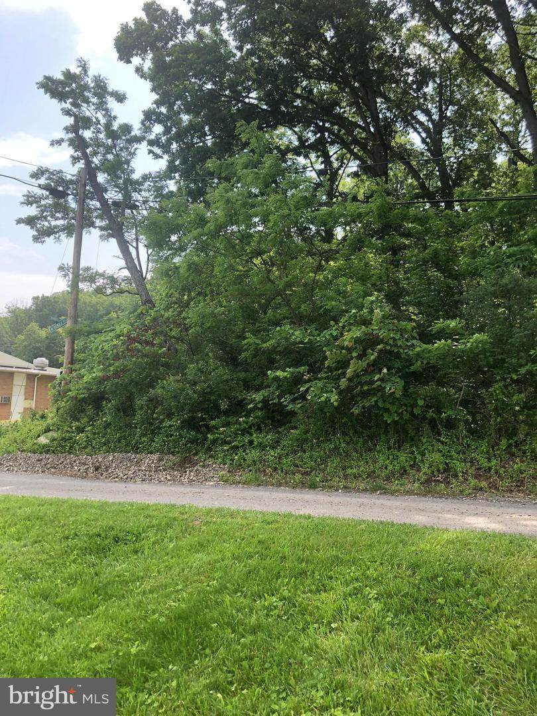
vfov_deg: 63.4
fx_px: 579
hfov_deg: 49.7
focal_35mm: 28
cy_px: 358
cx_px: 268
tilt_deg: +5.7
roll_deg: -3.7
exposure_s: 1/421
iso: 20
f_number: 1.8
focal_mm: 3.99
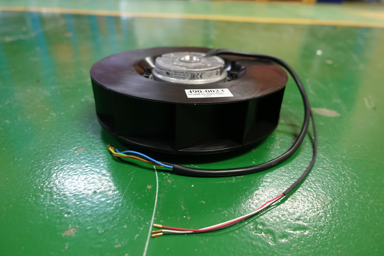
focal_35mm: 24
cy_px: 128
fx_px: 256
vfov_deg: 53.1
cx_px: 192
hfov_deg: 73.7
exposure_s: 1/30
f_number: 1.8
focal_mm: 8.8
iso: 640
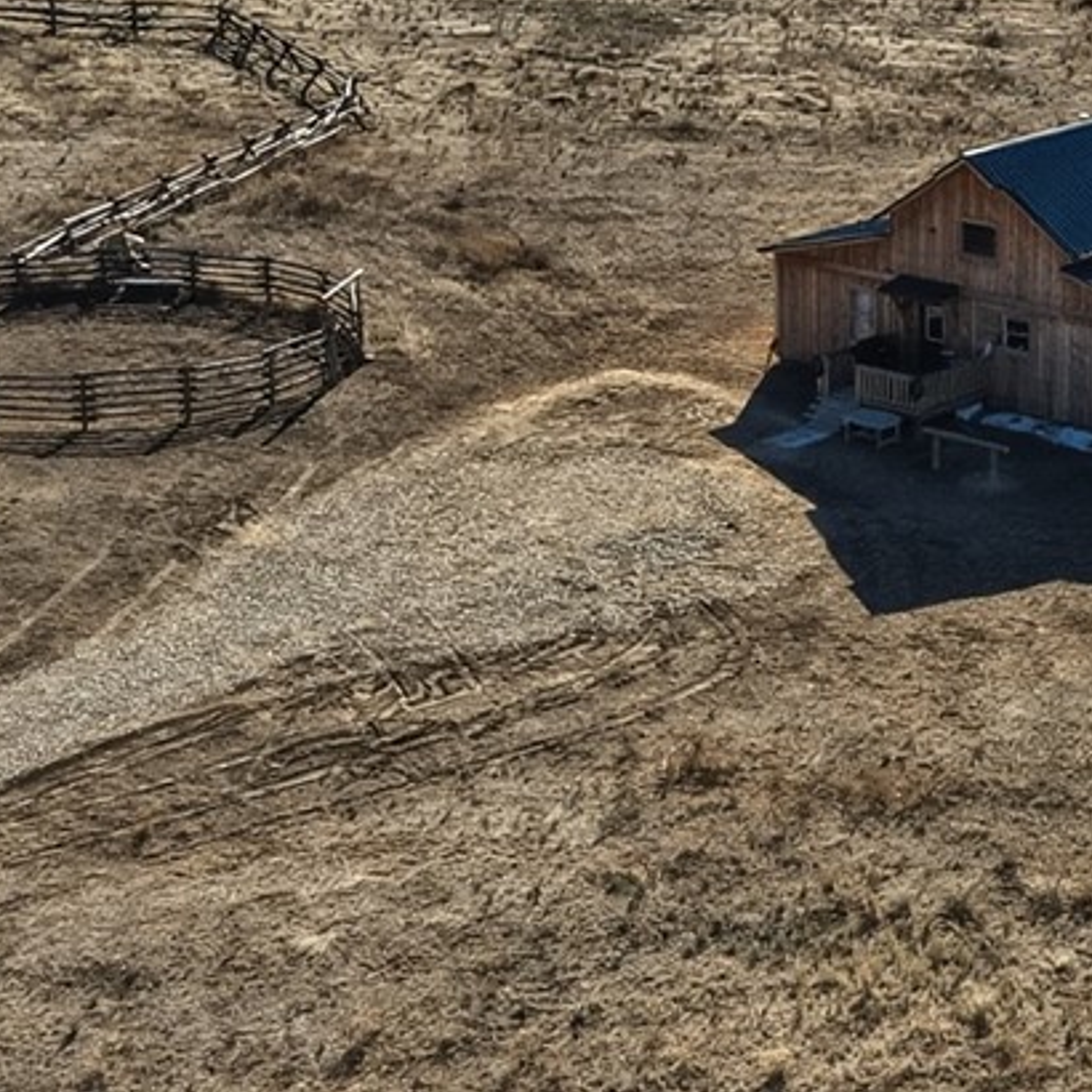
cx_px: 1031
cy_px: 285
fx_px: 3783
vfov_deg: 16.3
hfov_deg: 16.2
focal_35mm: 106
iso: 200
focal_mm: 8.7
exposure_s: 1/1000
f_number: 1.8
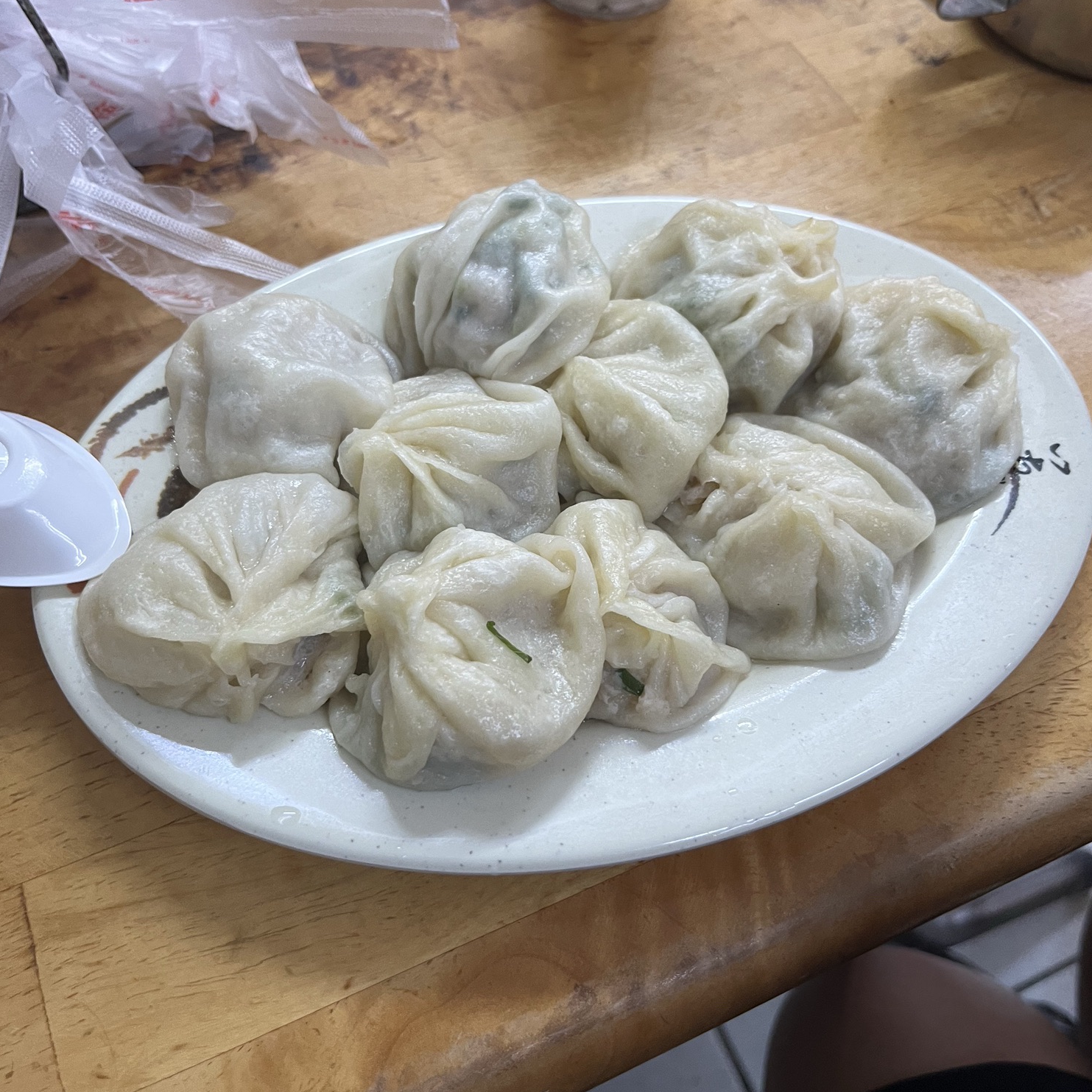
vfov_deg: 52.4
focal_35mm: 31
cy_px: 487
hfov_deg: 52.5
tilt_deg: -52.3
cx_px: 549
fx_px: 1106
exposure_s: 1/60
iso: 160
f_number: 1.6
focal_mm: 5.1
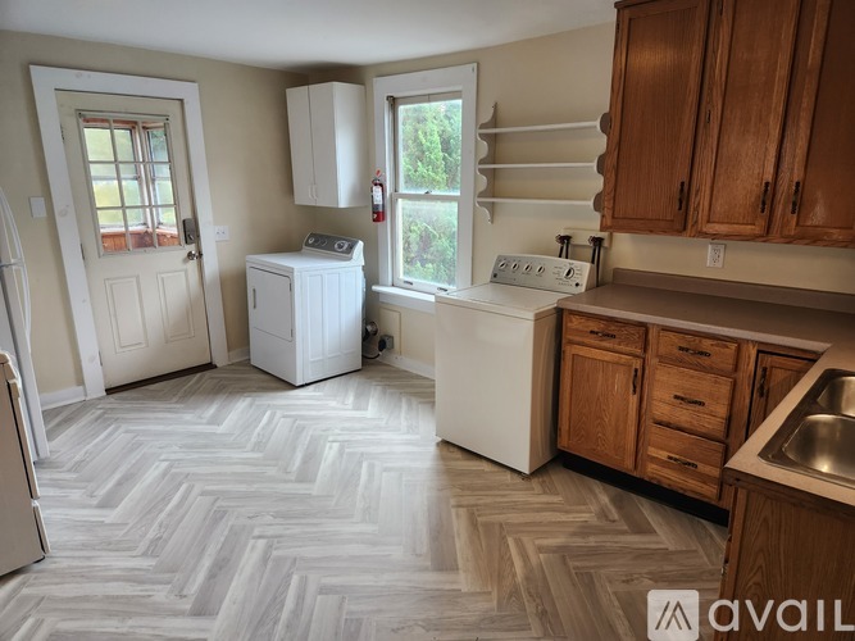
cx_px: 428
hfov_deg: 73.9
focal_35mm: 23
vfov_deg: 58.9
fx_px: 568
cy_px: 320
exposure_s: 1/120
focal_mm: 5.4
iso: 125
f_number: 1.8
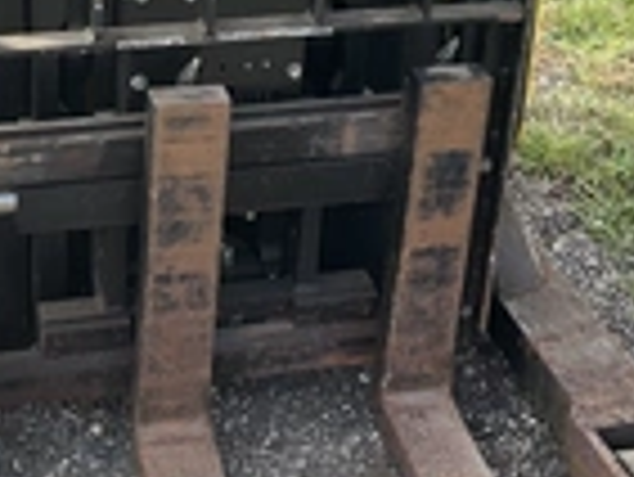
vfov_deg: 17.6
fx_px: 1503
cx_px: 184
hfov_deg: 23.6
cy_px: -4
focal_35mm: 82
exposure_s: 1/391
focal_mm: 3
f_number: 1.8
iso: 25
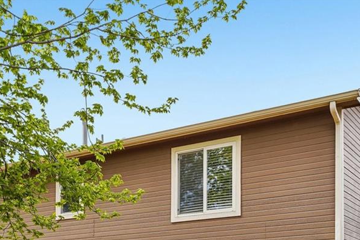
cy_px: 322
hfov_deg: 35.6
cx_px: 129
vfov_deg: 21.7
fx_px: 556
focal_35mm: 56
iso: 100
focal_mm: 20.6
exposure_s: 1/125
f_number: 8
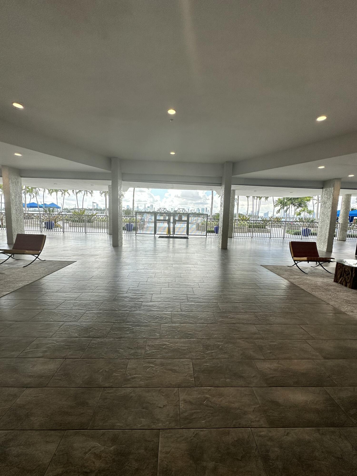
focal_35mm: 14
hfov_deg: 85.7
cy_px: 238
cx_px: 178
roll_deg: -3.3
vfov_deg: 102.1
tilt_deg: -4.2
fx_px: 193
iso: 40
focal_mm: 2.22
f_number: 2.2
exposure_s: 1/353
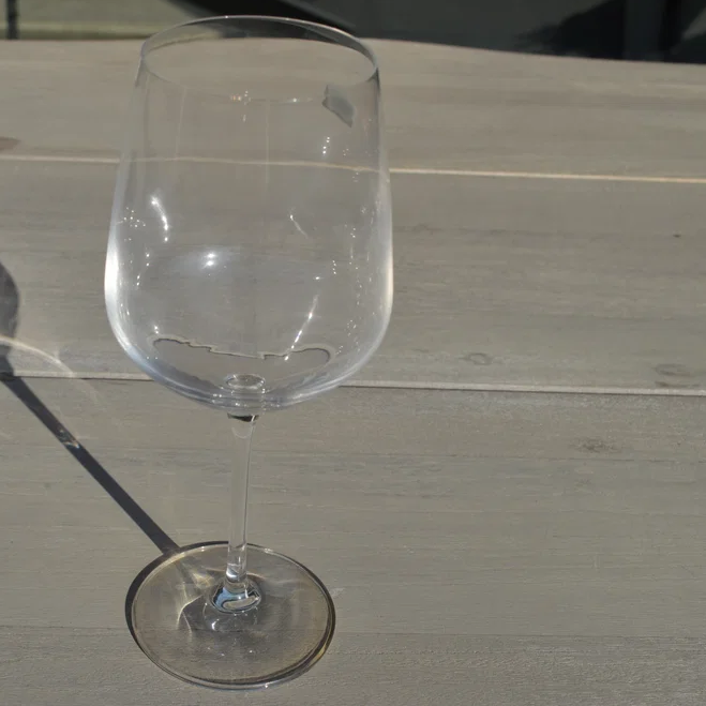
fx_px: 1338
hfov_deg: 29.4
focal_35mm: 58
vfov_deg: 29.6
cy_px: 351
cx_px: 244
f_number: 10
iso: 100
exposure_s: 1/640
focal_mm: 30
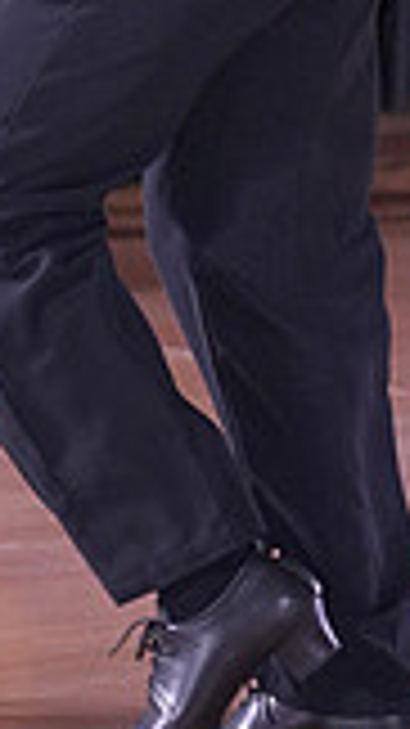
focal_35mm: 479
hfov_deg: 2.5
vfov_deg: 4.5
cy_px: -238
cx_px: -164
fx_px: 9267
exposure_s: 1/400
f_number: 4
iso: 2000
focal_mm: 128
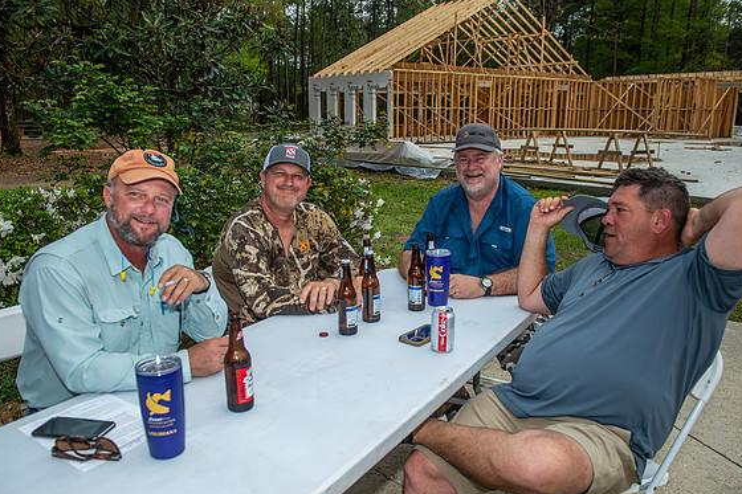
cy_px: 254
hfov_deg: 63.7
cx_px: 367
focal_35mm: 29
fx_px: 598
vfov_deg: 44.9
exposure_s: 1/320
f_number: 5.6
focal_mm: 28
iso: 320
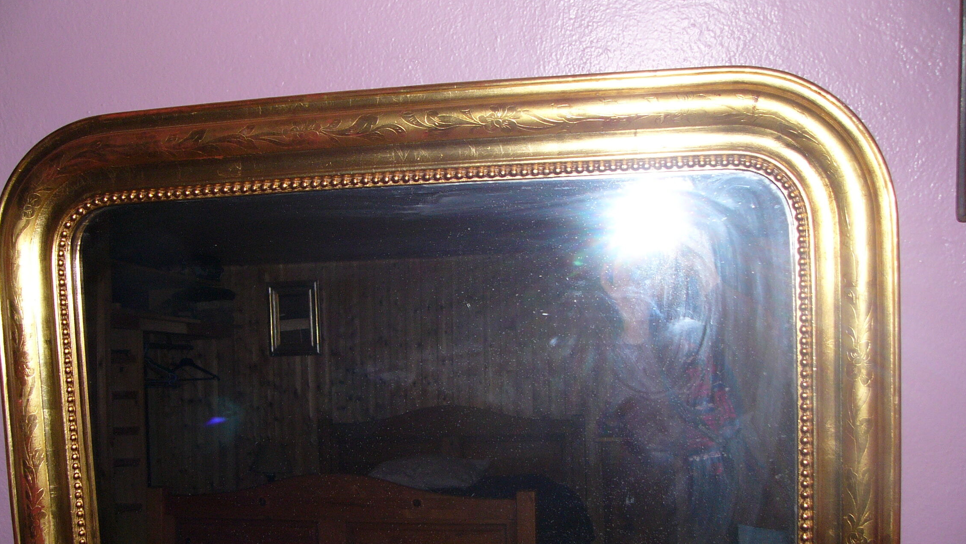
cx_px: 476
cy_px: 319
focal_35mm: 40
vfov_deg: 29.7
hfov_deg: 50.5
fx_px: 1025
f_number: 2.8
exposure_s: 1/60
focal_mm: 6
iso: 100
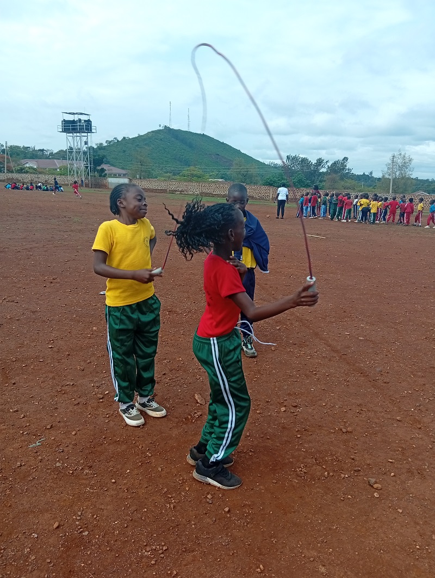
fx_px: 434
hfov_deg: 53.2
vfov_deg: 67.2
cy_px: 289
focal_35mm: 26
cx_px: 218
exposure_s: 1/466
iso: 51
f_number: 1.8
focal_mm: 3.96
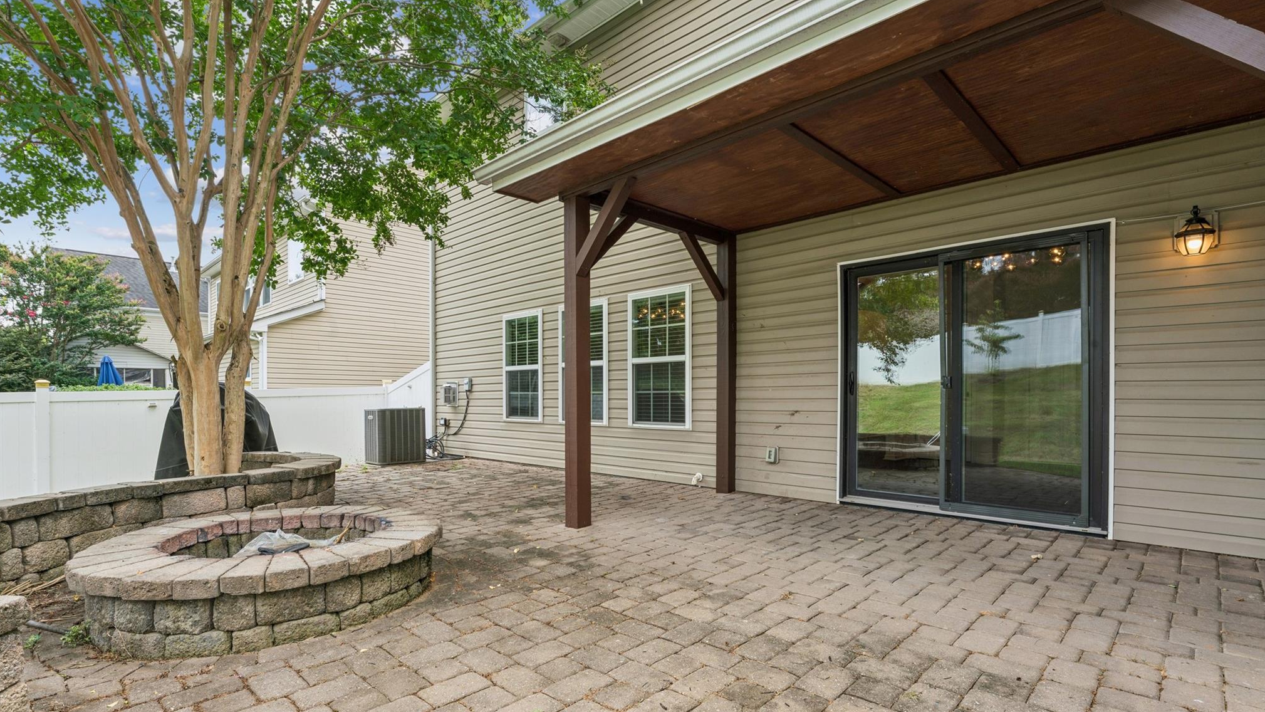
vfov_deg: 61.8
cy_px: 408
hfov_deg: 93.8
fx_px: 592
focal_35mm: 18
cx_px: 628
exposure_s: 1/15
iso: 100
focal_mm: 16.6
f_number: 13
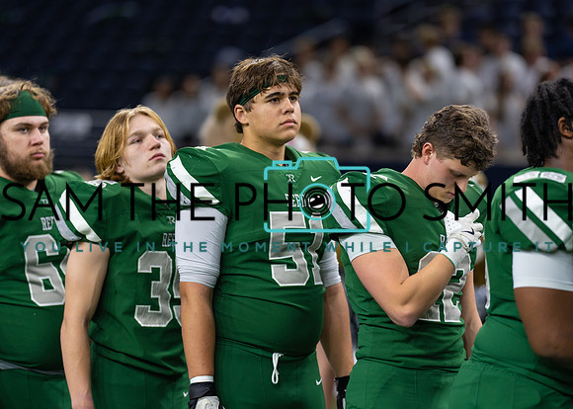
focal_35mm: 141
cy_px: 204
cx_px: 286
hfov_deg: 14.2
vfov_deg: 10.2
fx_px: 2302
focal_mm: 135
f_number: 1.8
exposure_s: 1/400
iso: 500
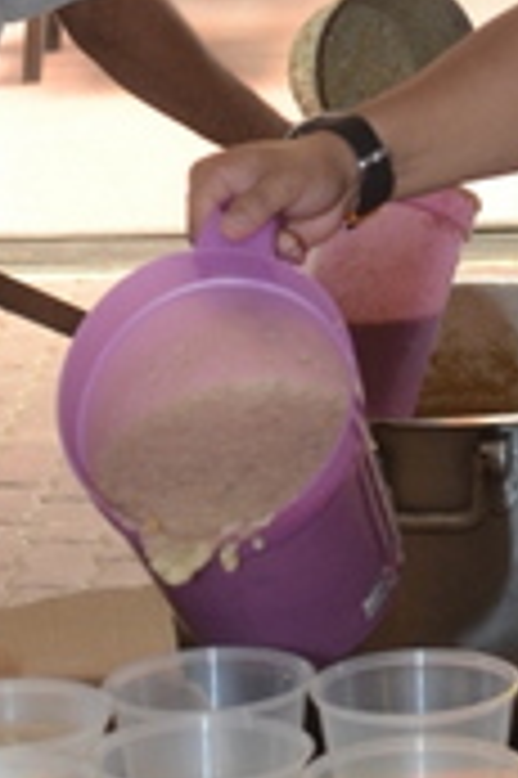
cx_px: 599
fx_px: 3114
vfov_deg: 14.0
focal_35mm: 144
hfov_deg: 9.4
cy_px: -4
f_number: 4
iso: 1000
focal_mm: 26
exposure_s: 1/250
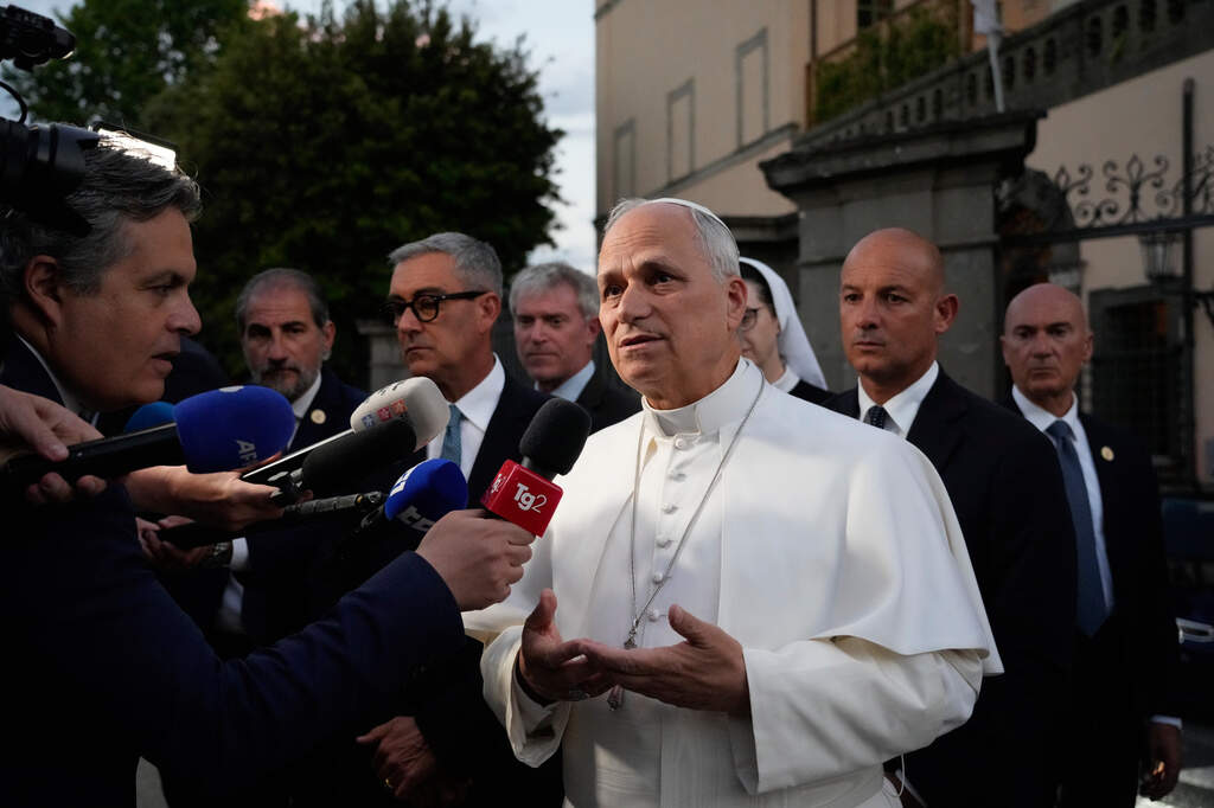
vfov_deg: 38.9
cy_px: 404
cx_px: 607
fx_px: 1146
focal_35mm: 34
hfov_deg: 55.8
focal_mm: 34
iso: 6400
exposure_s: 1/1250
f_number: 4
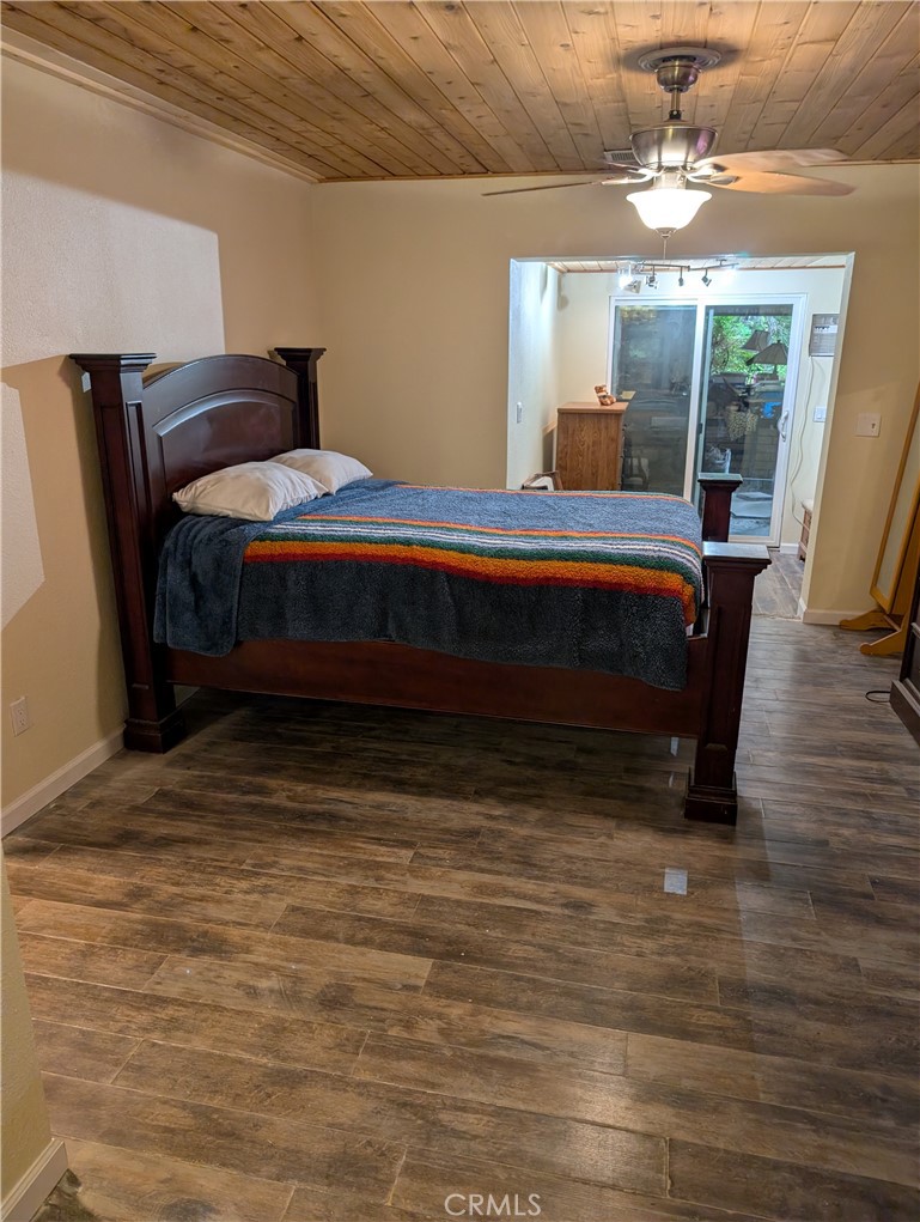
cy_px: 611
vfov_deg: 71.5
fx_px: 848
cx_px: 460
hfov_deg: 56.9
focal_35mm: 24
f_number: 1.68
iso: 297
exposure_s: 1/120
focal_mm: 6.9
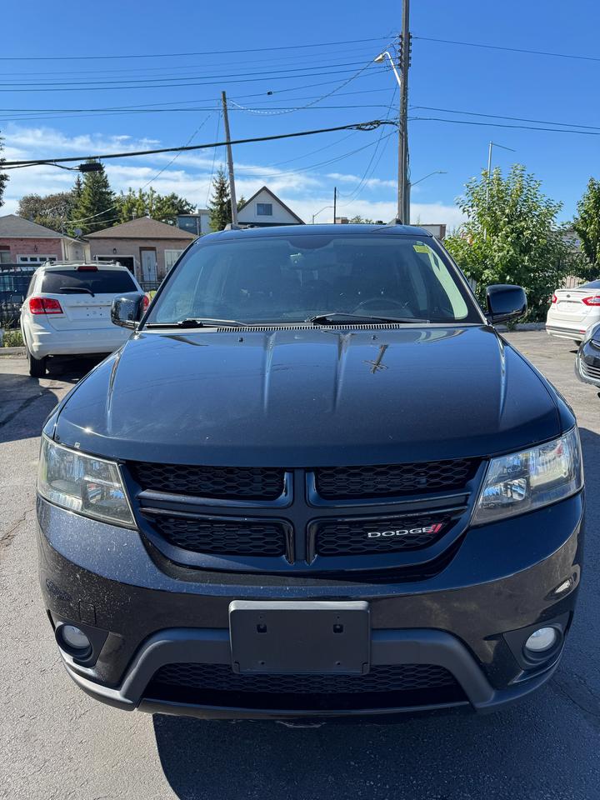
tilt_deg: -12.6
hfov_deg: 56.8
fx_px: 555
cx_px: 300
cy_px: 400
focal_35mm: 24
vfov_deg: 71.6
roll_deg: +0.4
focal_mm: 6.76
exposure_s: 1/1818
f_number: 1.78
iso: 80
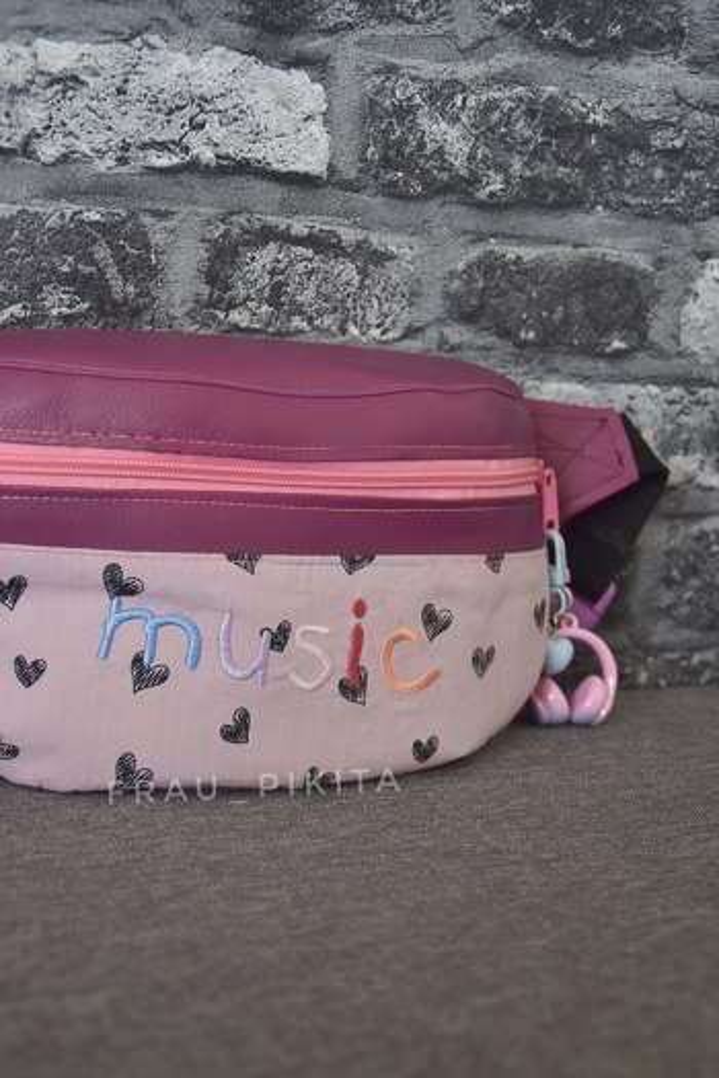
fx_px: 1887
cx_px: 360
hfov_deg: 21.6
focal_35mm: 63
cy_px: 539
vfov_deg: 31.9
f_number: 4.5
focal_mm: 42
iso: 500
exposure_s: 1/60
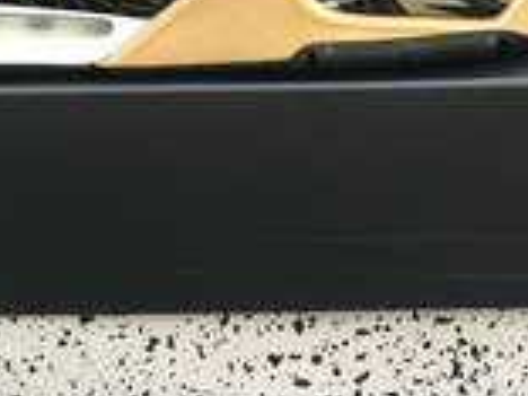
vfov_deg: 10.0
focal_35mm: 146
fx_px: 2227
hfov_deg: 13.5
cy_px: -85
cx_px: 257
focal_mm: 6.6
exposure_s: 1/50
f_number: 2.8
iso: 25
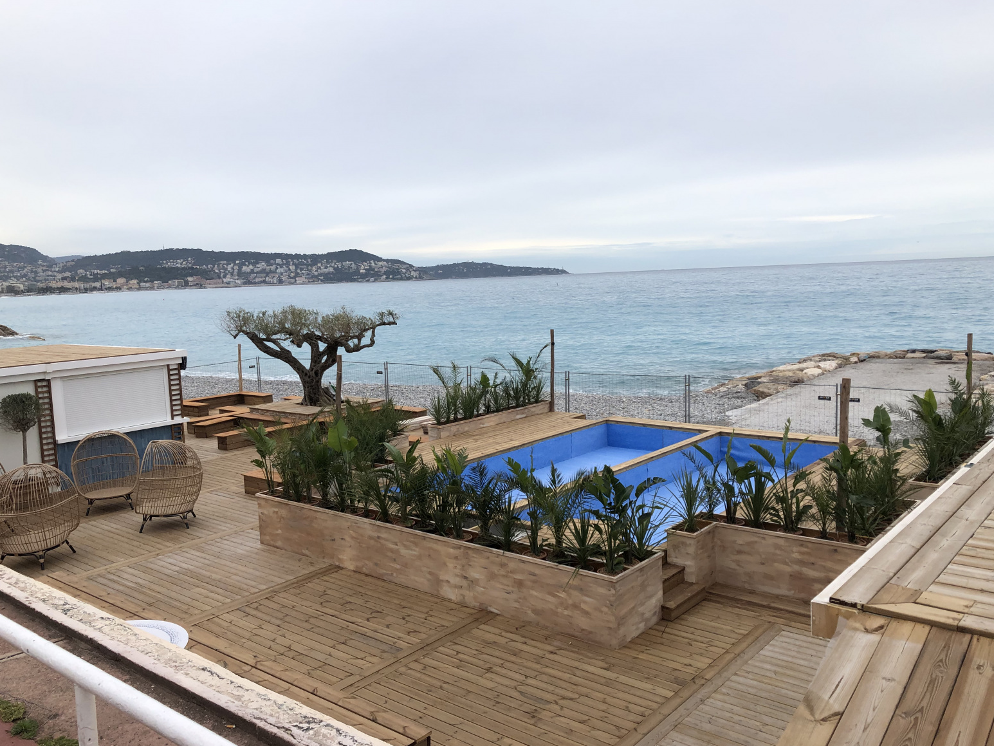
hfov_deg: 61.7
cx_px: 493
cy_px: 380
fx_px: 833
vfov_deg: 48.2
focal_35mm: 29
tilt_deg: -5.5
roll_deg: +1.7
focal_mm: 3.99
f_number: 1.8
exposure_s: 1/2404
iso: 20
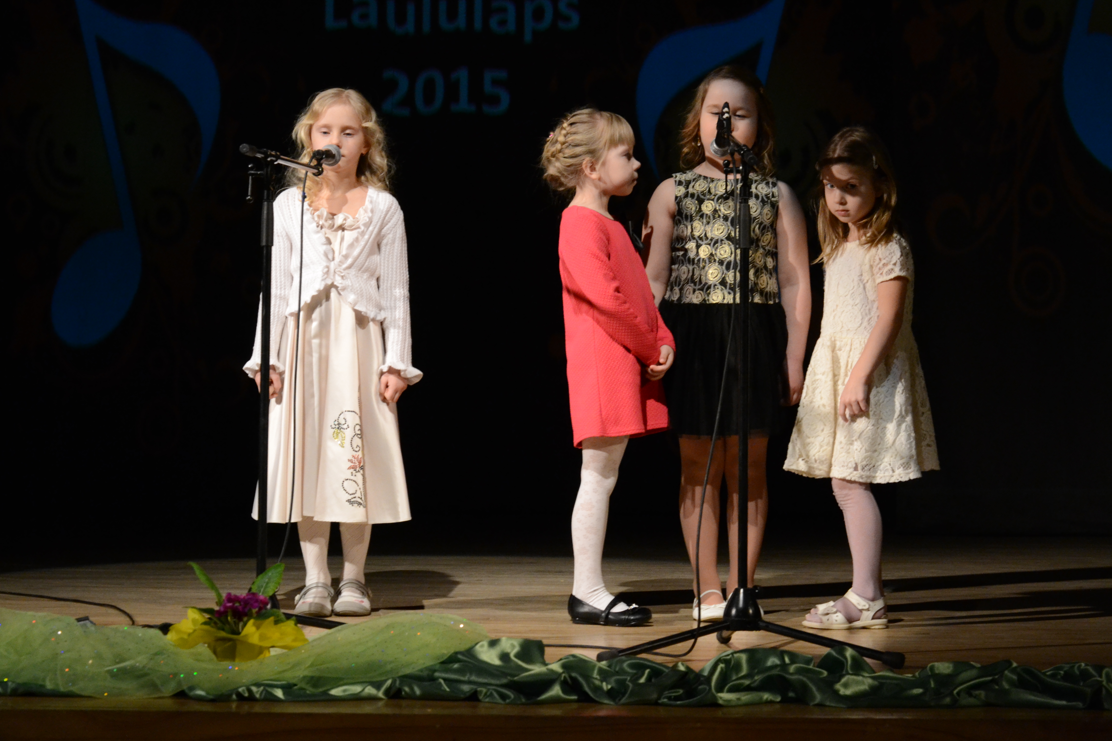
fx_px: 2579
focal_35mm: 84
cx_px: 554
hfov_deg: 24.3
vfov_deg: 16.4
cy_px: 367
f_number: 9
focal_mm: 55
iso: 1600
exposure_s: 1/50
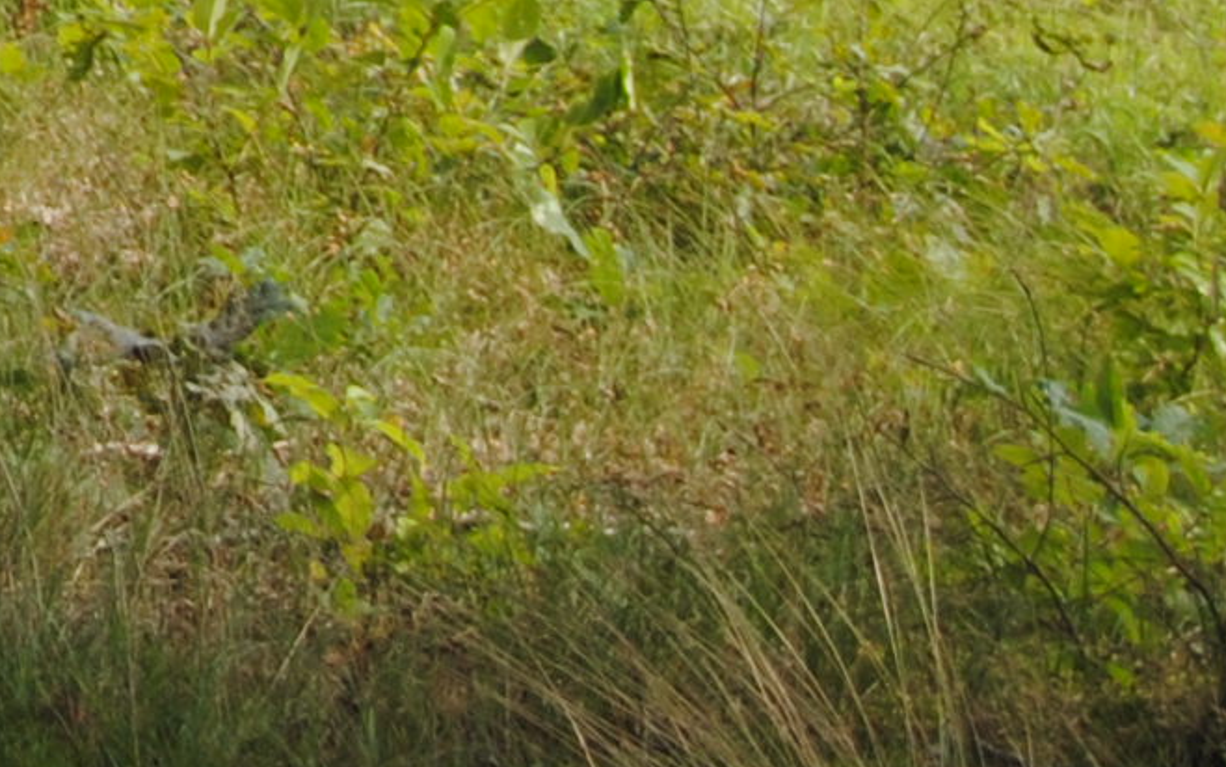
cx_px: -2063
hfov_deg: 5.8
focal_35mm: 342
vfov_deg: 3.7
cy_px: -1625
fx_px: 11428
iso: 100
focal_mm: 38
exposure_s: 1/200
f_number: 7.1
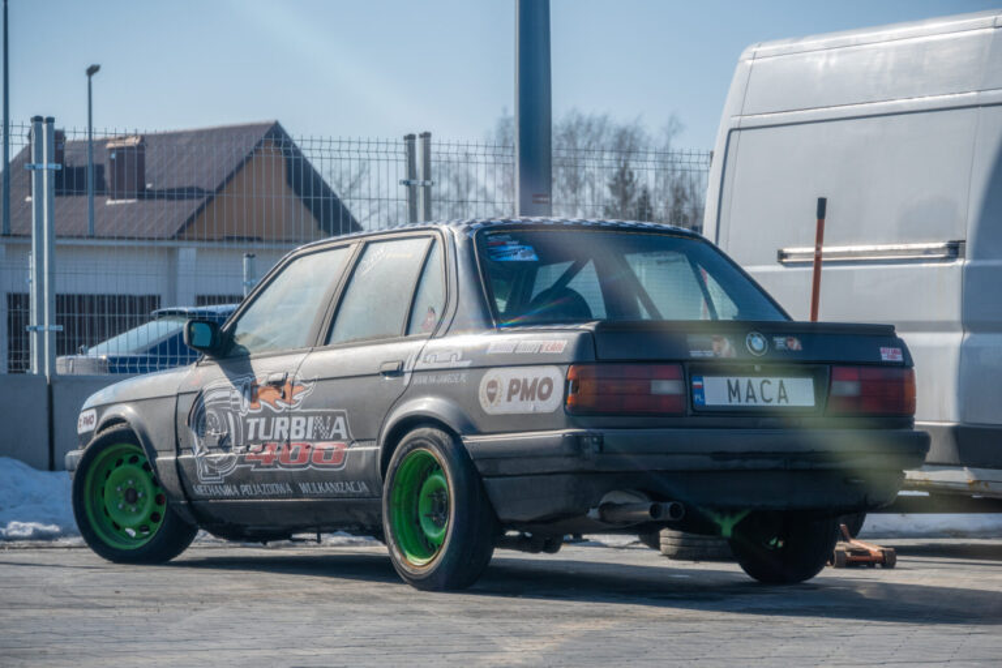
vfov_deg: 11.1
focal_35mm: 123
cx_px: 501
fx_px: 3423
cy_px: 334
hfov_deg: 16.7
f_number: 5.3
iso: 250
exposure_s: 1/1600
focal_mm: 82
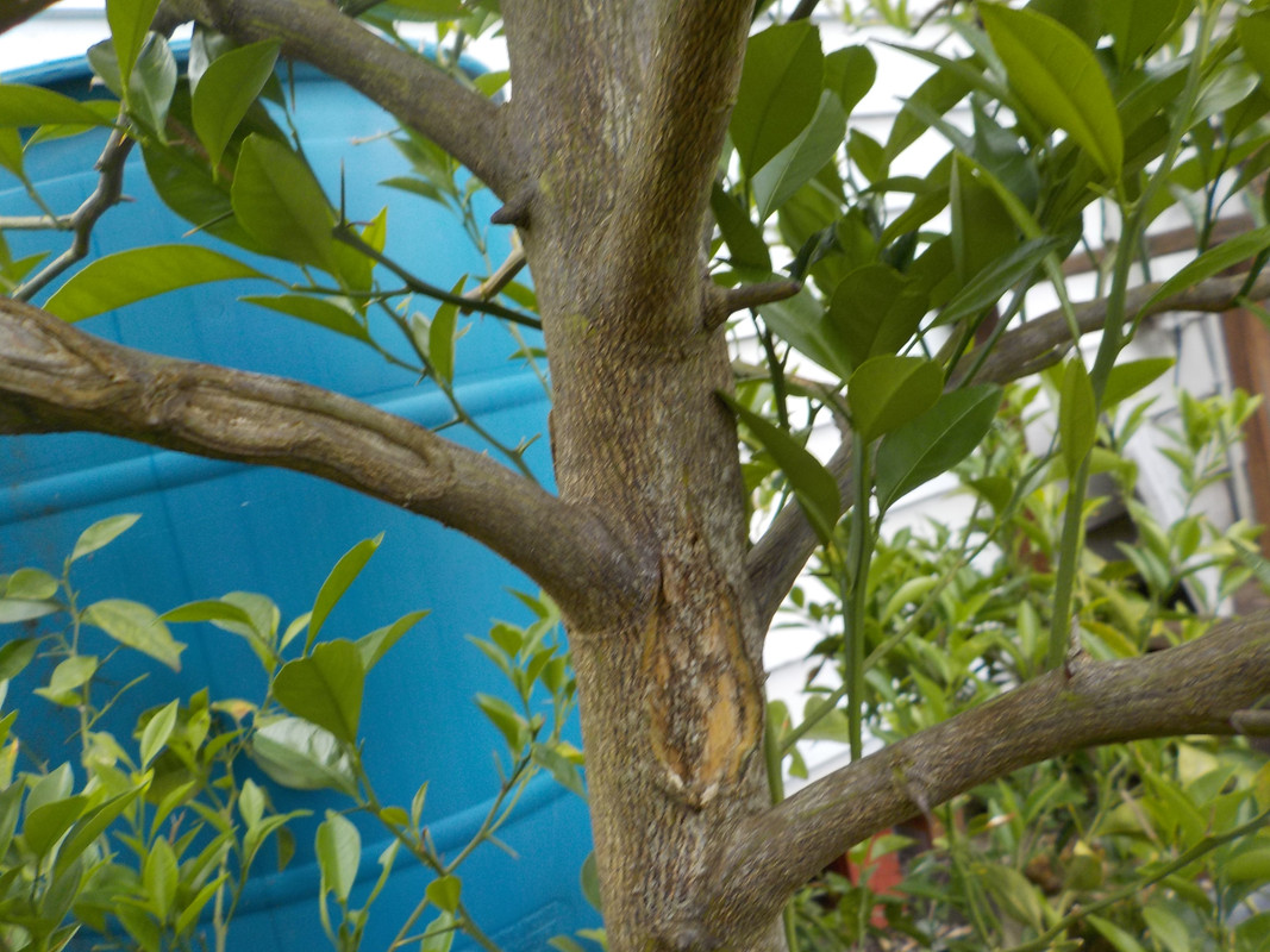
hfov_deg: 60.0
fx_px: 1101
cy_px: 476
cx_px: 635
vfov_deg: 46.8
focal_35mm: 30
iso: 125
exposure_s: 1/100
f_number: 3.3
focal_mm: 4.1
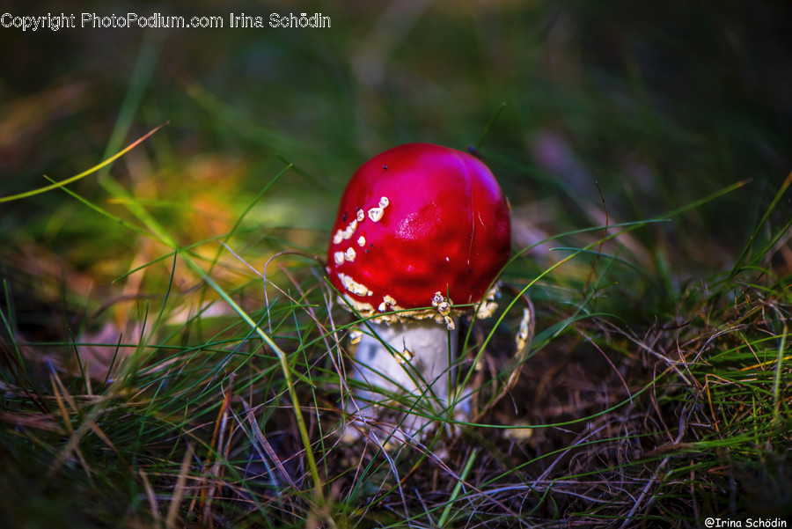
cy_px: 264
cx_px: 396
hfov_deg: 19.4
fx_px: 2311
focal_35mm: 105
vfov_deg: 13.1
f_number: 3.2
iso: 100
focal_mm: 105
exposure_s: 1/125
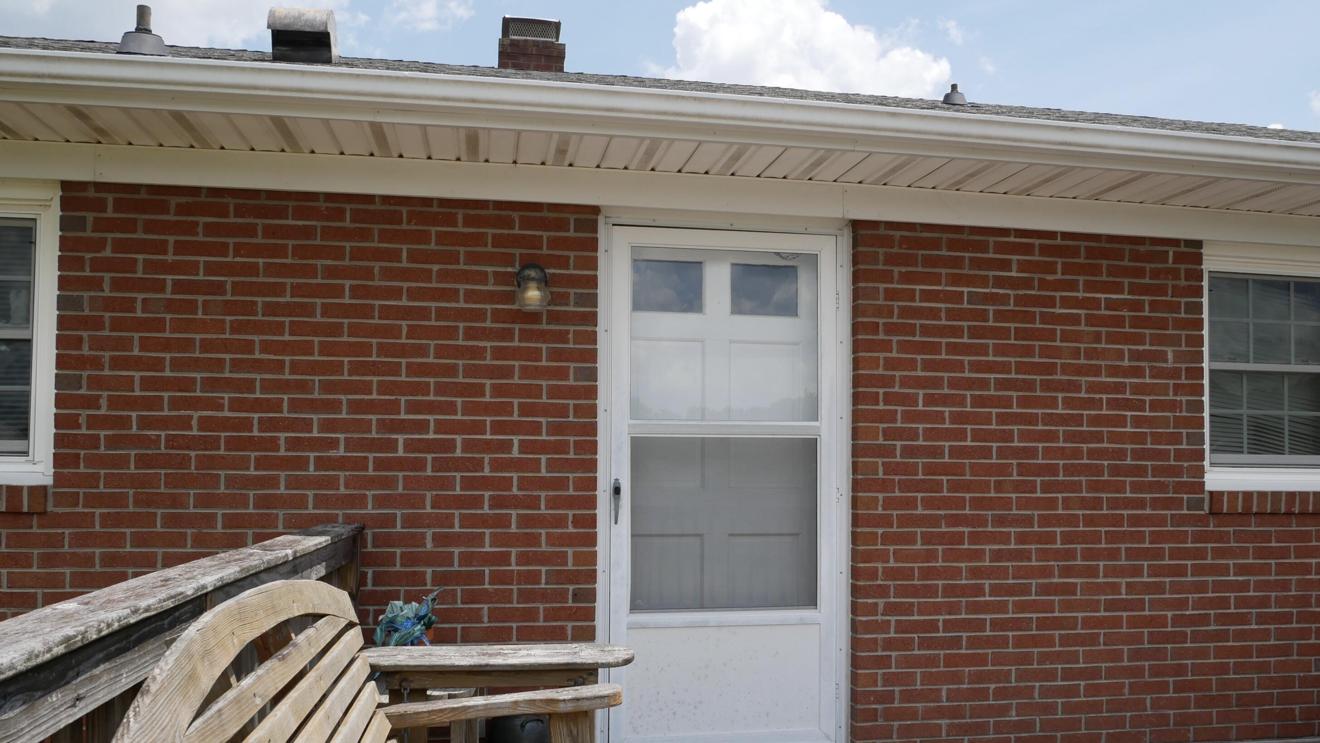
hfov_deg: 69.8
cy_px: 449
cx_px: 681
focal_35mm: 27
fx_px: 945
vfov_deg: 42.7
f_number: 7.1
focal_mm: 12
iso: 200
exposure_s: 1/500
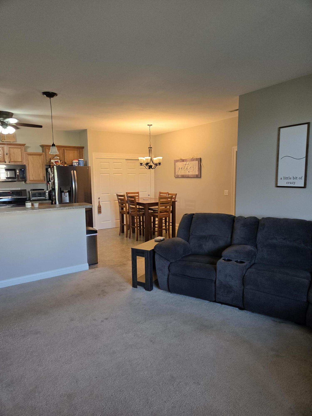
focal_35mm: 23
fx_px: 276
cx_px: 156
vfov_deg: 73.9
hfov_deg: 58.9
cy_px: 208
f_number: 1.8
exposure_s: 1/120
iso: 200
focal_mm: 5.4
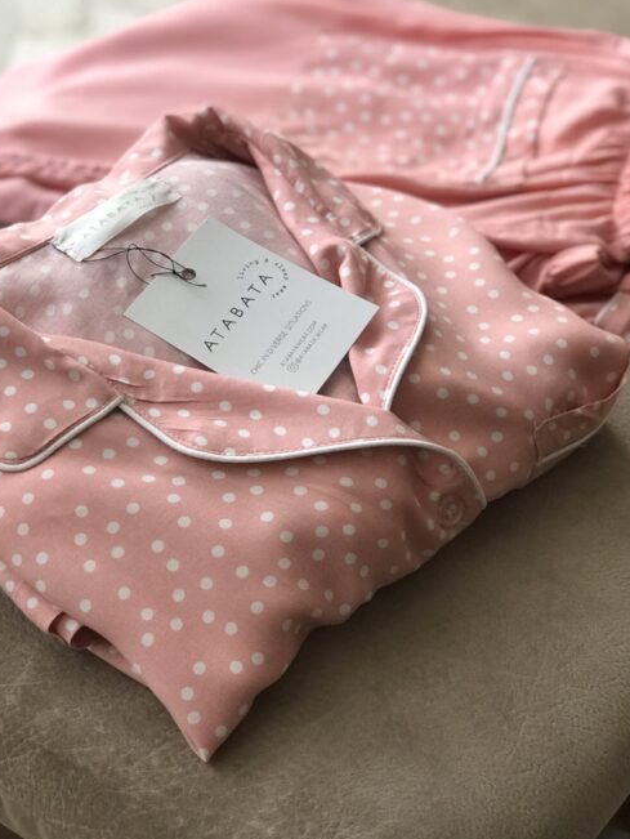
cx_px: 264
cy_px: 363
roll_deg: +0.2
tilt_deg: -41.0
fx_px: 1697
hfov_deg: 21.0
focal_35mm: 70
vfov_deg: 27.7
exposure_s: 1/60
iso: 50
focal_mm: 6.6
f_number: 2.8
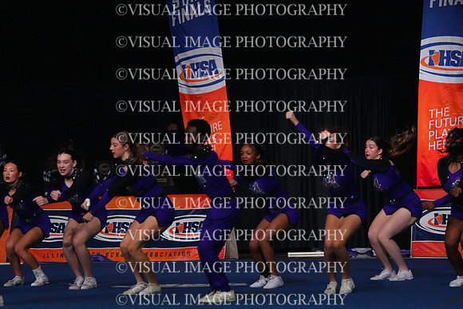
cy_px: 154
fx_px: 2573
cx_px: 232
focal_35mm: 200
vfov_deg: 6.9
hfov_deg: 10.3
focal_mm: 200
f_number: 5.6
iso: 16000
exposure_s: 1/1250
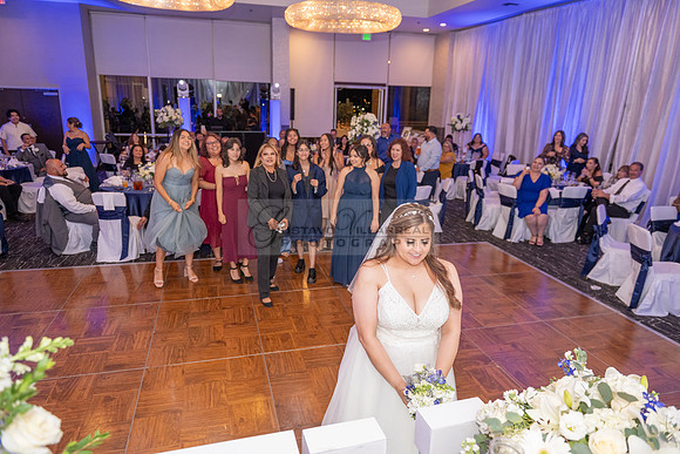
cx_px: 340
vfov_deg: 53.2
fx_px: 453
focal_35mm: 24
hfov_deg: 73.7
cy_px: 227
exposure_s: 1/200
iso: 1600
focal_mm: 24
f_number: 3.5
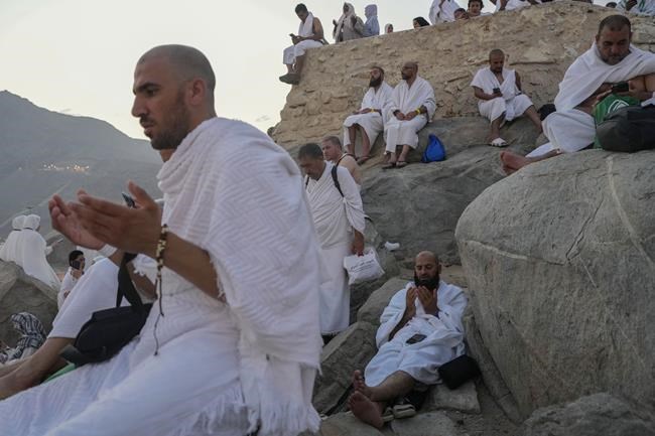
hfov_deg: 54.4
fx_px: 637
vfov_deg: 37.8
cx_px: 328
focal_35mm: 35
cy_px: 218
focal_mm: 35
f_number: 4.5
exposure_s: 1/100
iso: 2500
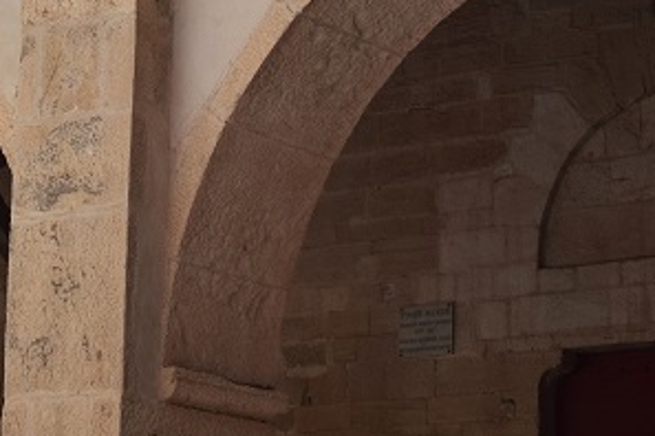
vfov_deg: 11.6
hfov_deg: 18.2
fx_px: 2019
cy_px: -280
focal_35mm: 111
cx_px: 115
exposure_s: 1/320
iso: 200
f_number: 9
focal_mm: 22
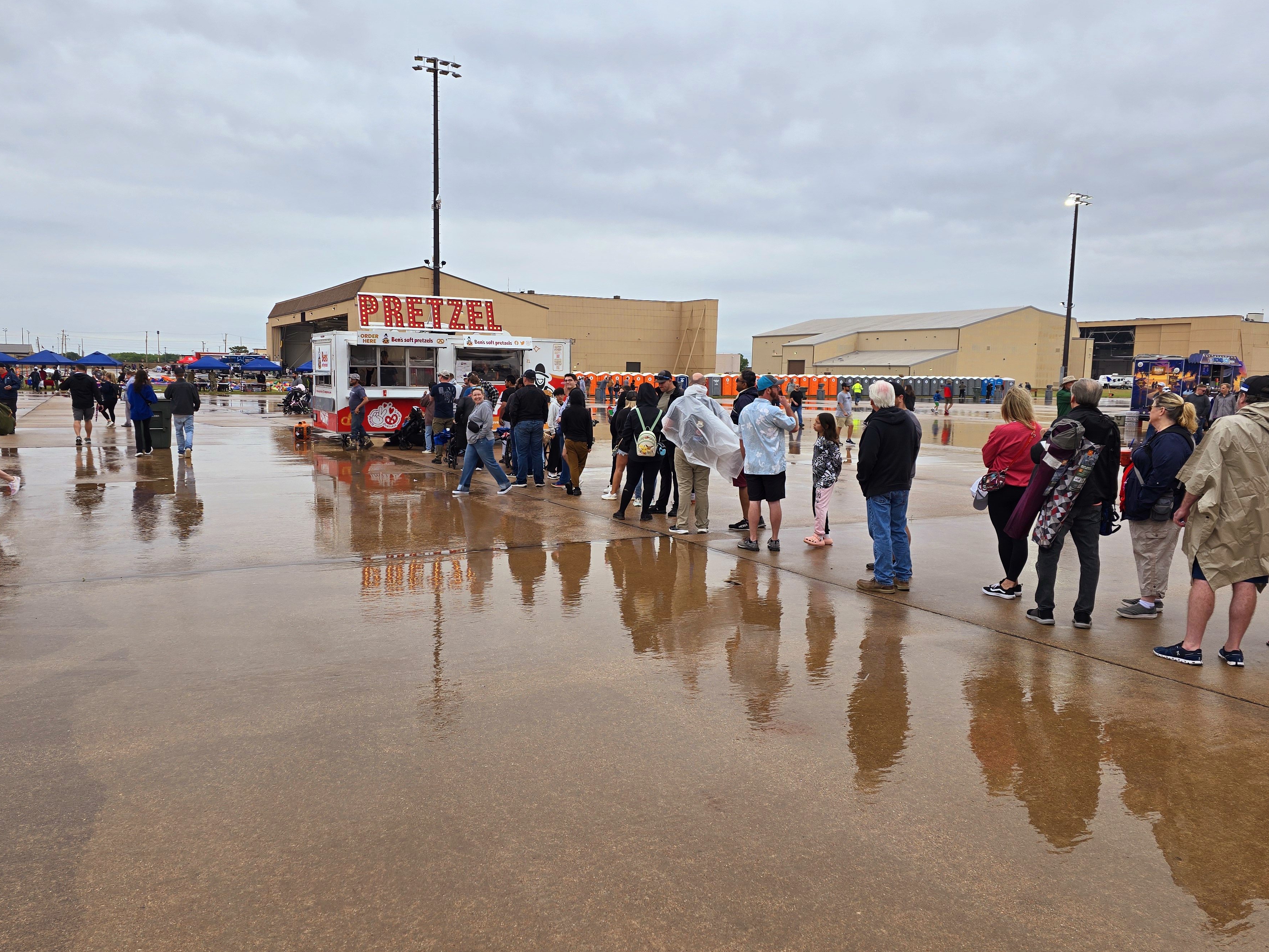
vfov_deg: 53.1
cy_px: 467
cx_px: 584
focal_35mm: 26
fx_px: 953
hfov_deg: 67.2
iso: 12
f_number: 1.7
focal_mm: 6.3
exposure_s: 1/385
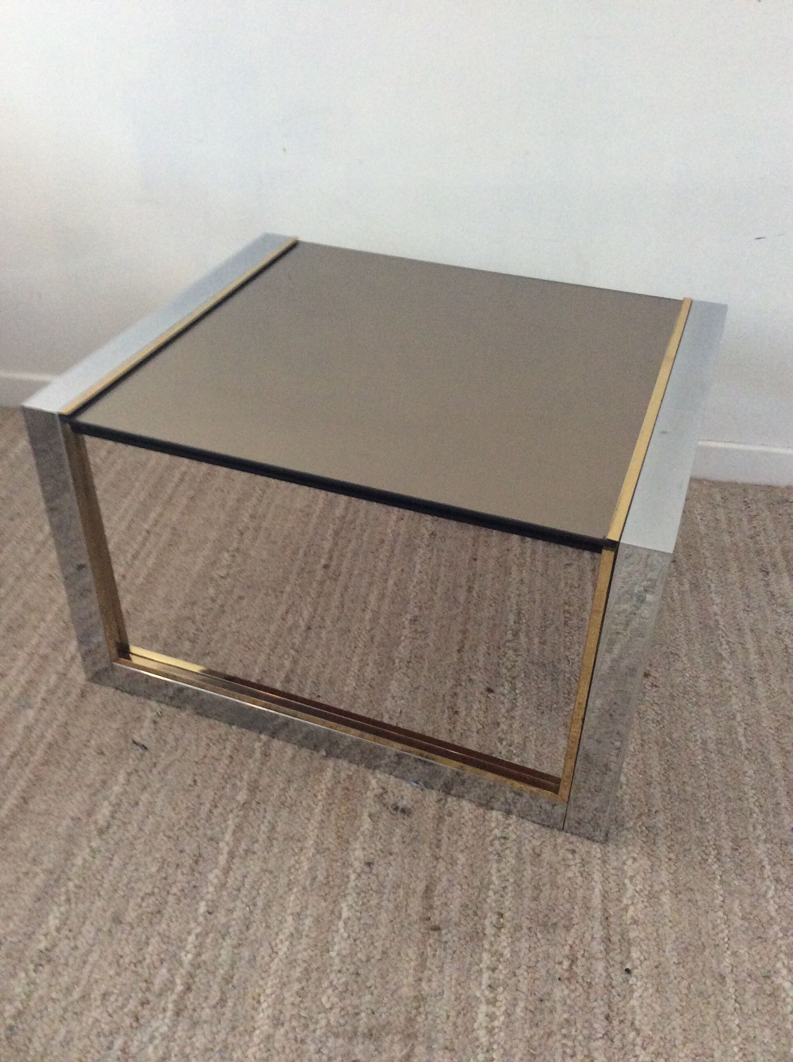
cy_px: 531
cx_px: 396
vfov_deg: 56.9
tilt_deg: -37.2
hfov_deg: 44.1
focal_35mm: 32
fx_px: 980
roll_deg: -1.0
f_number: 2.4
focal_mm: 3.3
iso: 200
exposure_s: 1/25
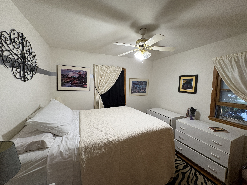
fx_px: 100
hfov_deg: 102.1
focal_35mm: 14
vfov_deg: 85.7
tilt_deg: -6.7
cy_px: 92
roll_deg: +0.7
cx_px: 124
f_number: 2.2
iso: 125
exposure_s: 1/60
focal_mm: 2.22
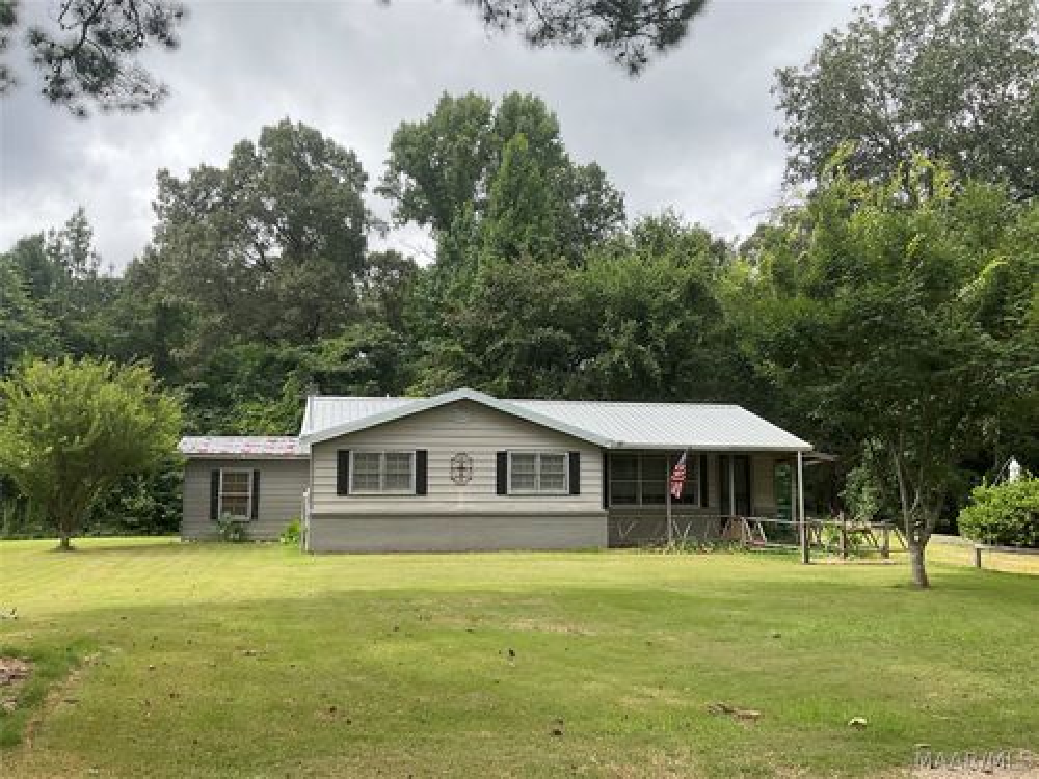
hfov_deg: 61.7
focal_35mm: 29
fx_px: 870
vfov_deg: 48.2
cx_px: 520
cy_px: 390
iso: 16
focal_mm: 3
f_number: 1.8
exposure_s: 1/829
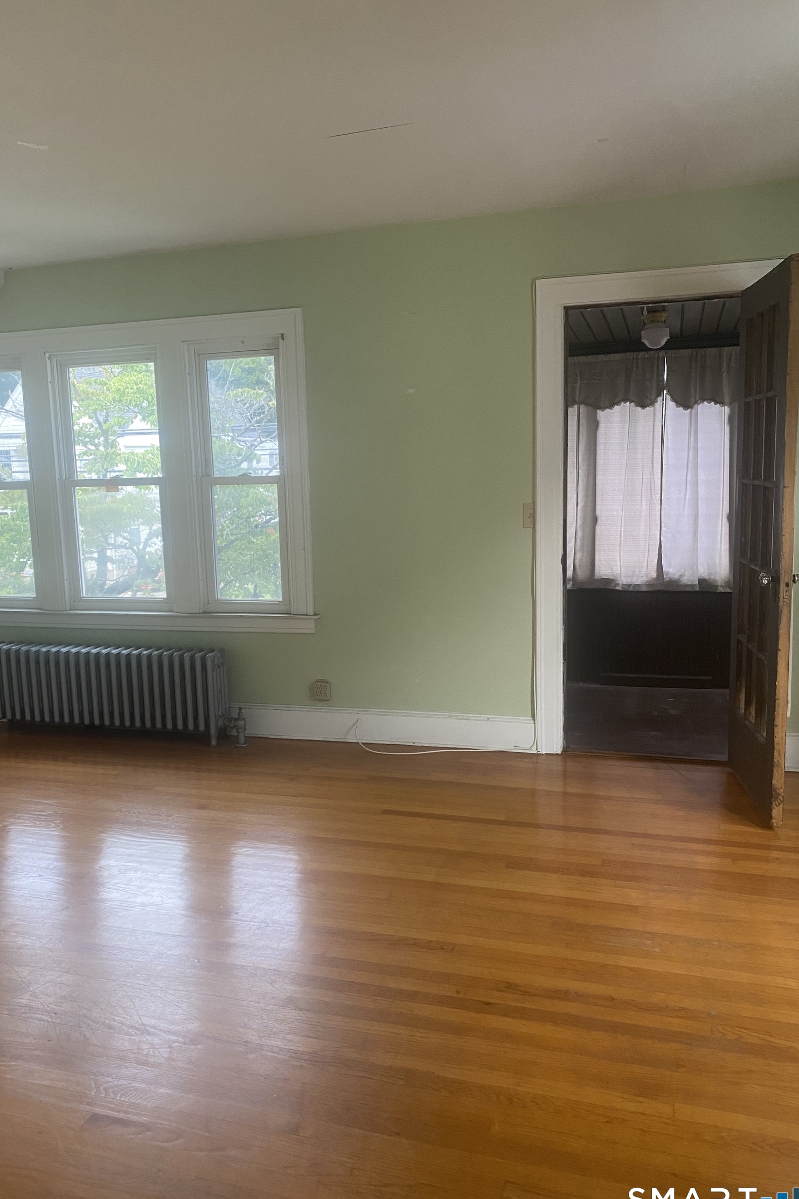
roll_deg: +2.2
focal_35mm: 28
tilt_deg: -5.7
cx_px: 350
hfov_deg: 46.3
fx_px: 932
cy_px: 602
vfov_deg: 65.5
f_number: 1.8
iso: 125
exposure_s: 1/93
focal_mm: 4.25
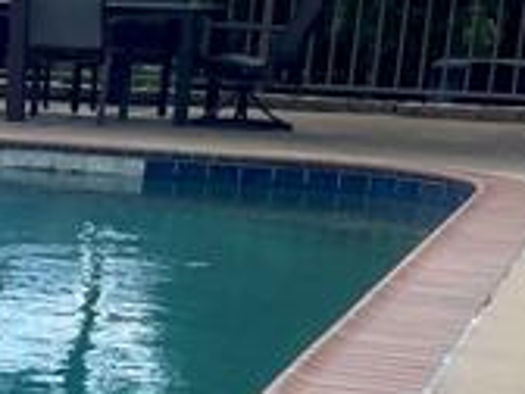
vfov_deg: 9.6
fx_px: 2305
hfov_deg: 11.0
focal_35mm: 152
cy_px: 469
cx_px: -728
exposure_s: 1/2488
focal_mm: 5.1
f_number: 1.6
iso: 32
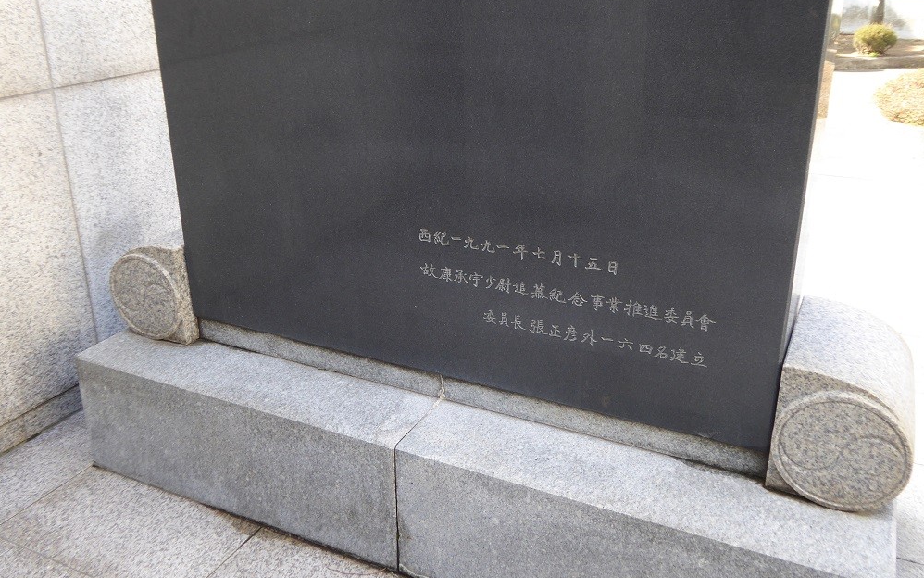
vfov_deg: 37.2
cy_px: 248
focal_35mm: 34
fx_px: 856
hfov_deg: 56.7
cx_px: 462
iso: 100
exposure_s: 1/60
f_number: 3.5
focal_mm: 5.4
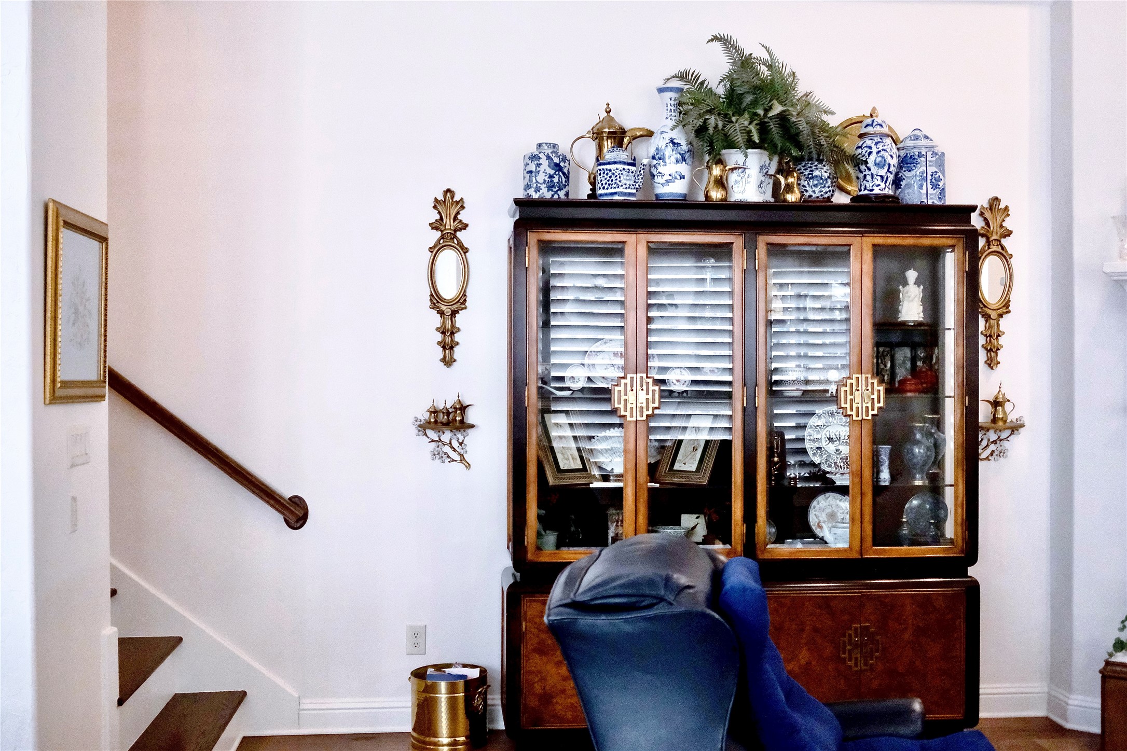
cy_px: 376
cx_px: 564
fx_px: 1283
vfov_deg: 32.6
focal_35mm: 41
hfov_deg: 47.4
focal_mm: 27
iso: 4000
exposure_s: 1/450
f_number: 2.8
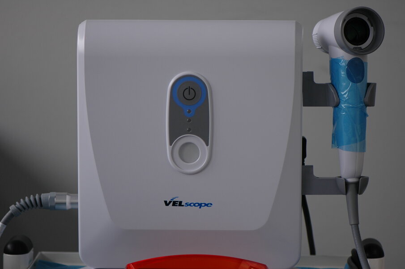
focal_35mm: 158
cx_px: 202
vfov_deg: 8.7
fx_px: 1770
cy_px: 134
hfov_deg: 13.1
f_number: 3.2
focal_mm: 105
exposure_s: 1/160
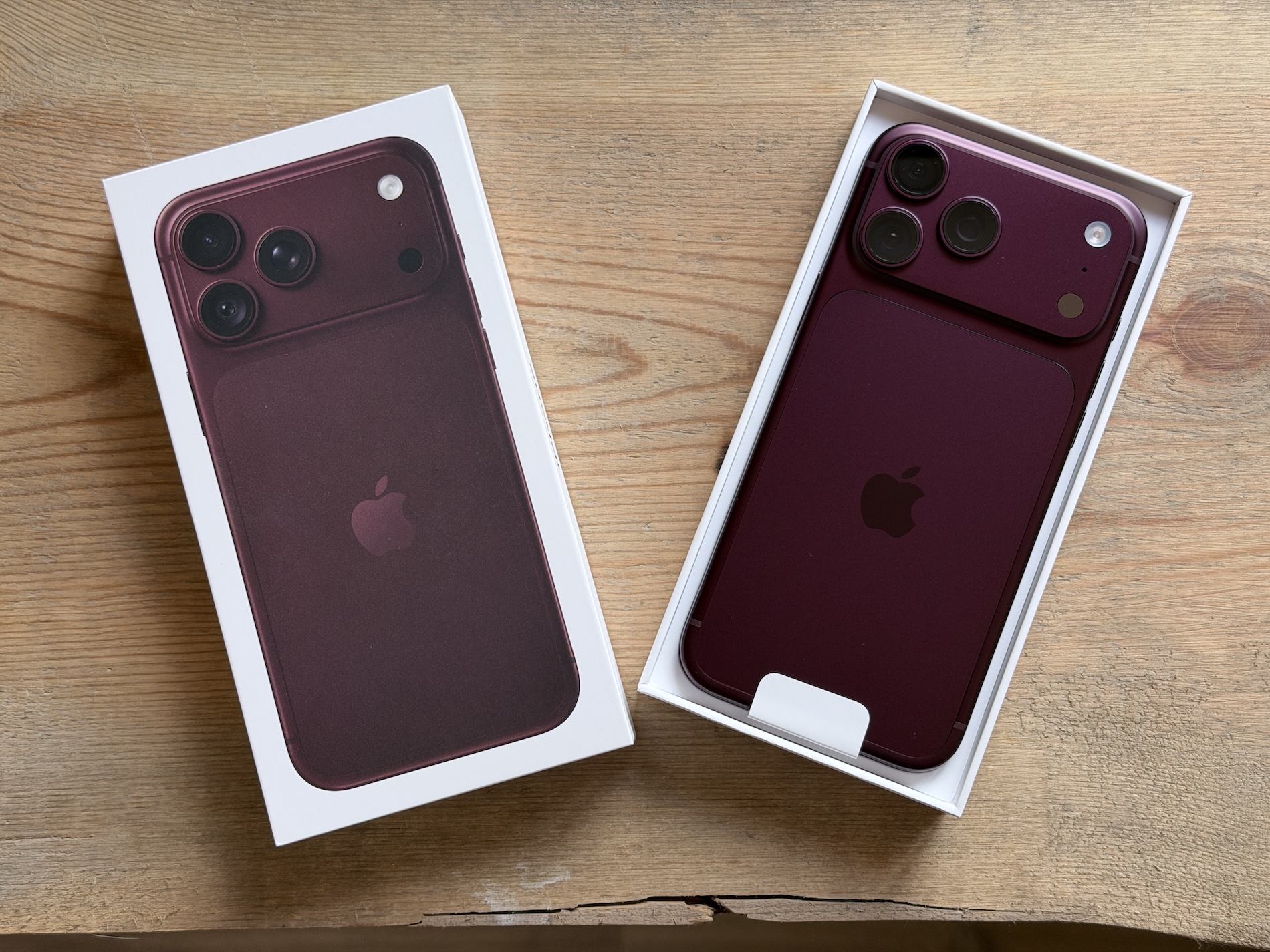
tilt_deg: -84.0
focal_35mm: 48
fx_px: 1761
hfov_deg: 39.7
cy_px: 476
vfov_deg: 30.3
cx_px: 635
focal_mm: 6.76
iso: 100
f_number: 1.78
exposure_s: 1/75
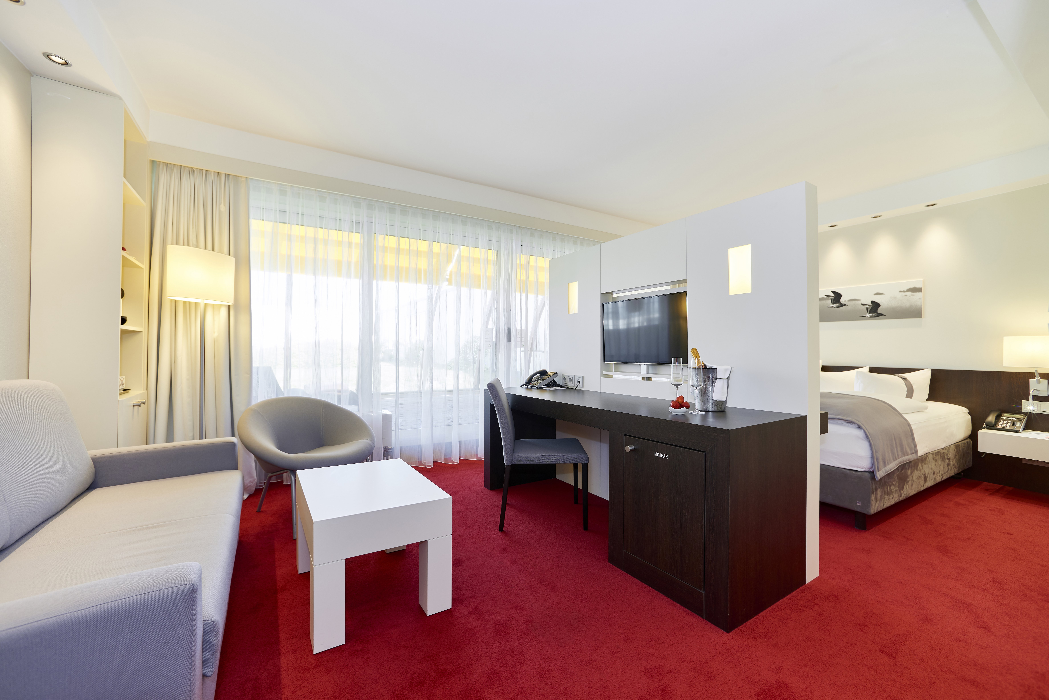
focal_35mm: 14
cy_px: 350
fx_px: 408
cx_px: 524
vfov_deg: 81.2
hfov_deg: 104.2
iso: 64
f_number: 8
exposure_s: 1/6
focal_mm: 14
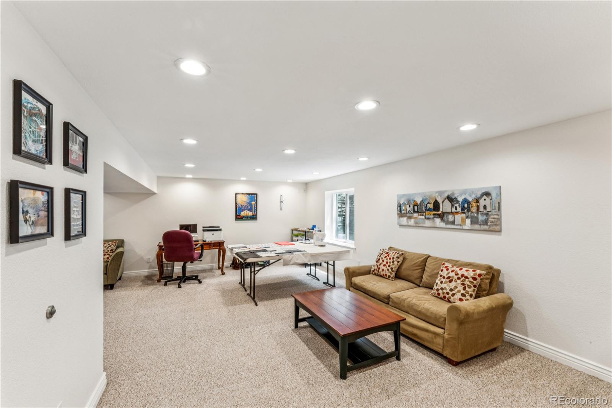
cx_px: 306
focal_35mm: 14
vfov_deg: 81.2
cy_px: 204
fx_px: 238
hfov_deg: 104.3
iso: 125
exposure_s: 1/1.67
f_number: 22
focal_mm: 14
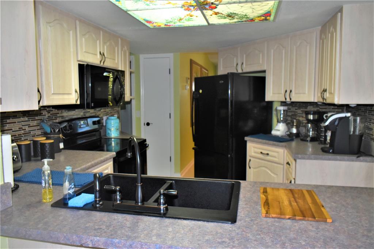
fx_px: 280
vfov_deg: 47.9
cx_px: 187
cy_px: 124
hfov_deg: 67.4
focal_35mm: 27
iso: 800
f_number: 4.5
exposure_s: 1/80
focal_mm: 18
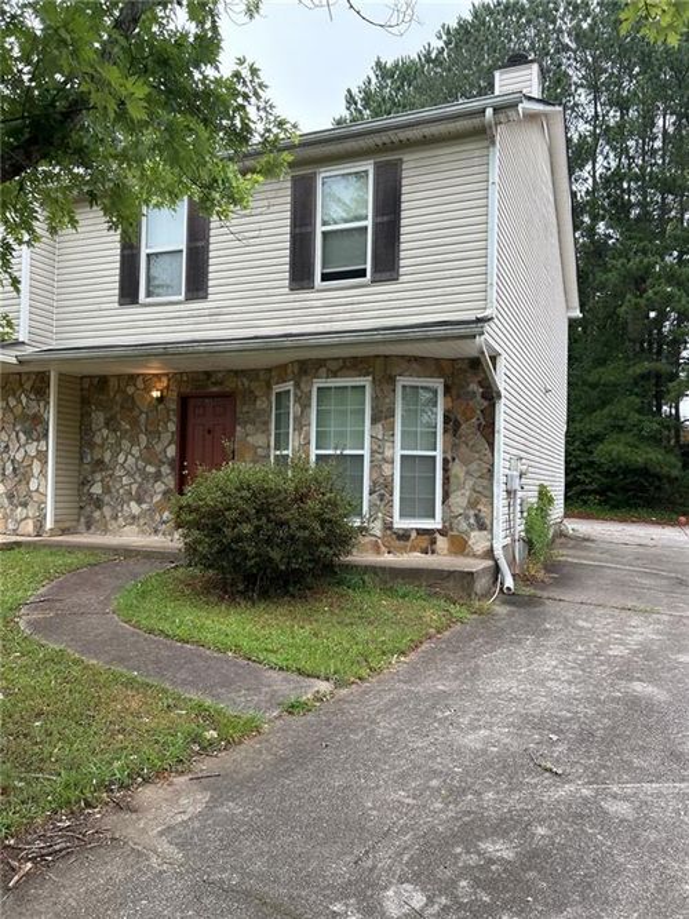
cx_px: 344
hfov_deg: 53.0
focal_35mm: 26
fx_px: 690
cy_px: 460
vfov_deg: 67.3
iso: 50
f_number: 1.5
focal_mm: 5.7
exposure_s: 1/431
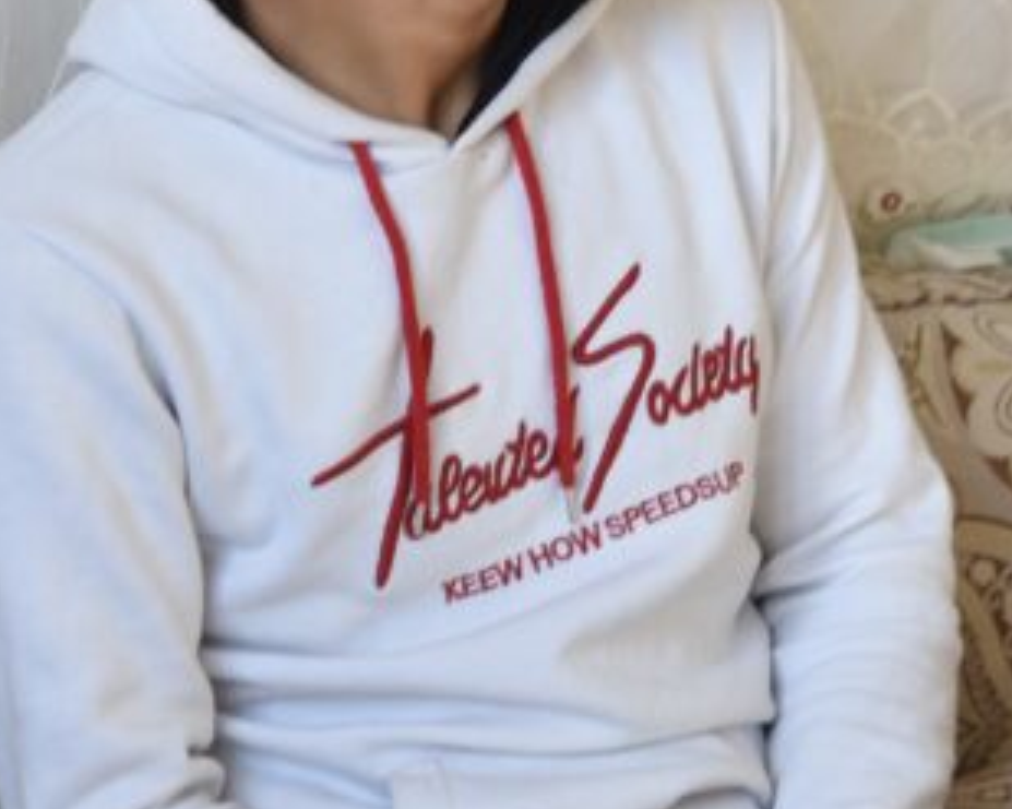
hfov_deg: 11.8
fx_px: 4897
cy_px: 368
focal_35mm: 164
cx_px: 550
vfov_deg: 9.4
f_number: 4
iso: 160
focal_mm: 35
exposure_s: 1/60
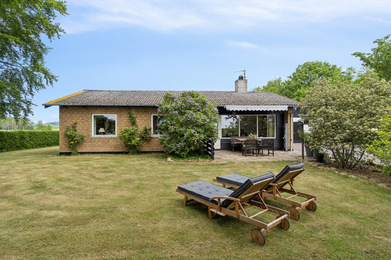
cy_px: 130
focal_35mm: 18
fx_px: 195
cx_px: 196
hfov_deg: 90.0
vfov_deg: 67.4
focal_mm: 12
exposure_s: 1/500
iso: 200
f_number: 8
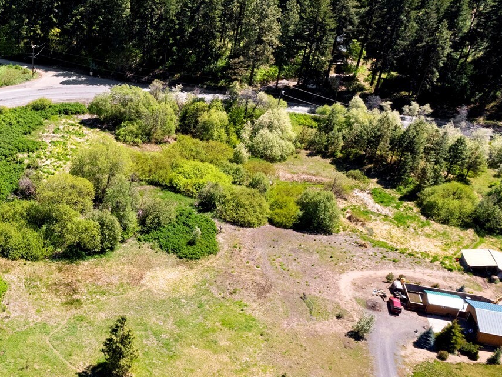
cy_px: 181
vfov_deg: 34.4
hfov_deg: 40.7
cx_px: 33
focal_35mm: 42
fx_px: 609
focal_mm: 8.38
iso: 100
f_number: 2.8
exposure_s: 1/2000
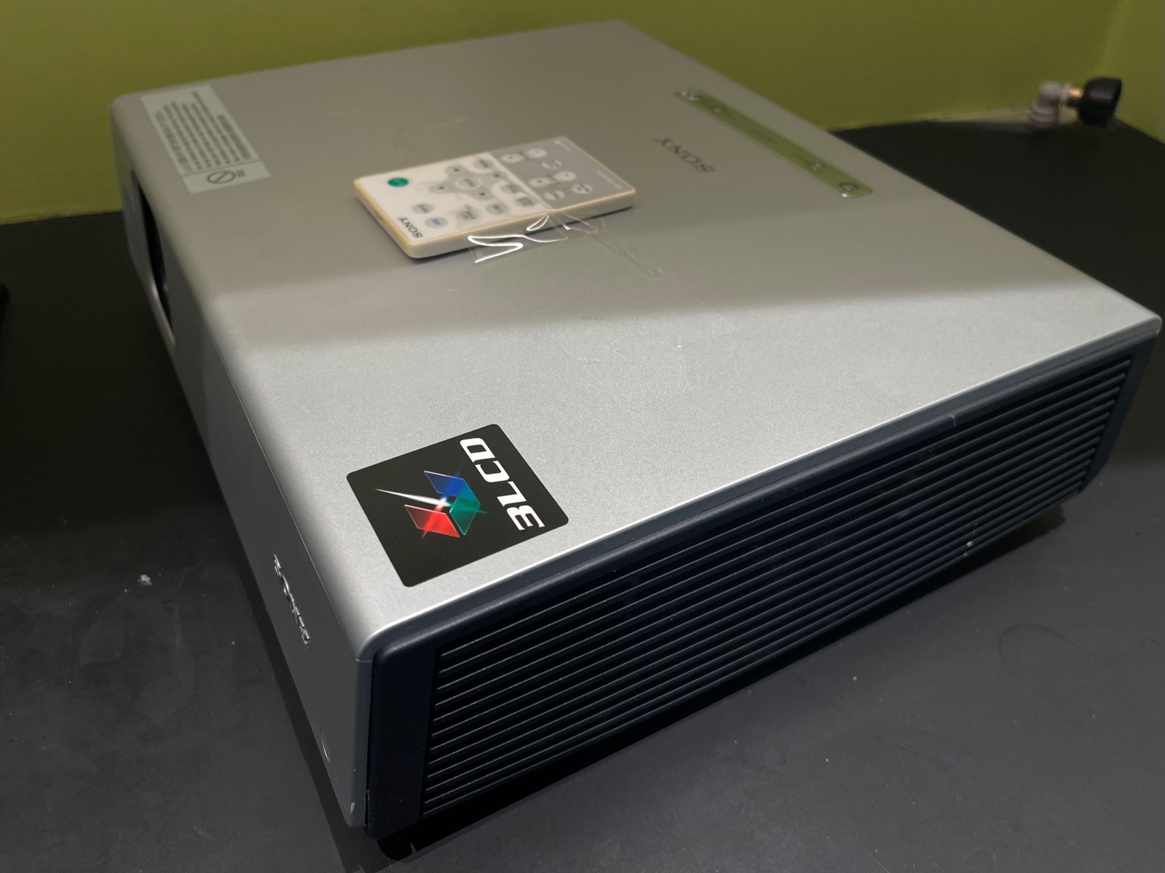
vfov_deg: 53.0
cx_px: 582
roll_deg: -2.4
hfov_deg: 67.3
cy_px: 436
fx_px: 875
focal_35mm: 26
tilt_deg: -41.1
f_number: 1.6
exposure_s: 1/100
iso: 64
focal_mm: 5.1
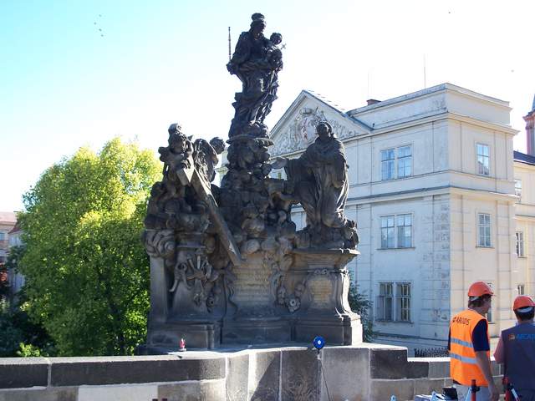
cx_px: 268
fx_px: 665
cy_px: 200
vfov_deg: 33.6
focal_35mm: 43
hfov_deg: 43.9
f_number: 3.2
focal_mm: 9.1
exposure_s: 1/160
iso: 64
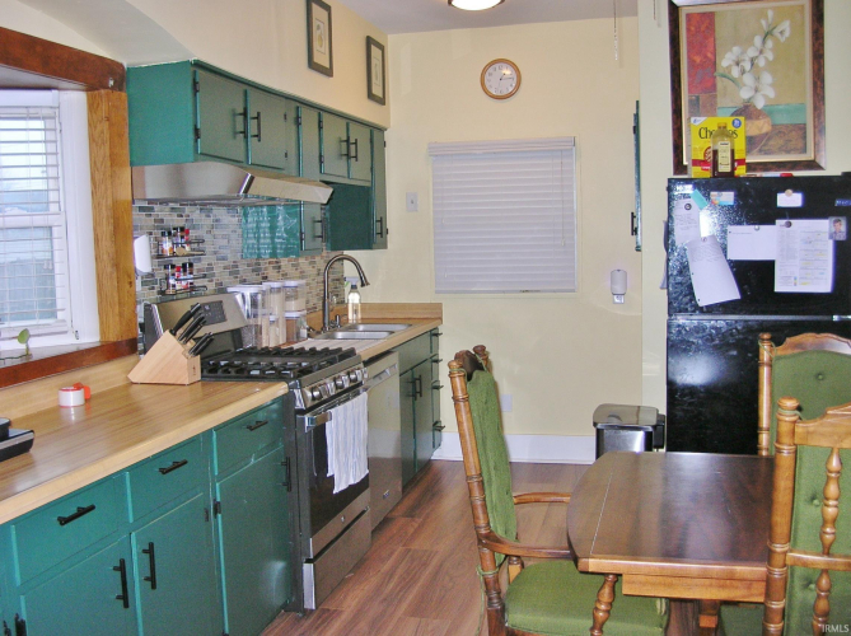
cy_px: 318
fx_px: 884
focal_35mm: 36
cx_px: 426
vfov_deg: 39.6
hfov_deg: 51.4
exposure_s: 1/60.1
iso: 68
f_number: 2.7
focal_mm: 6
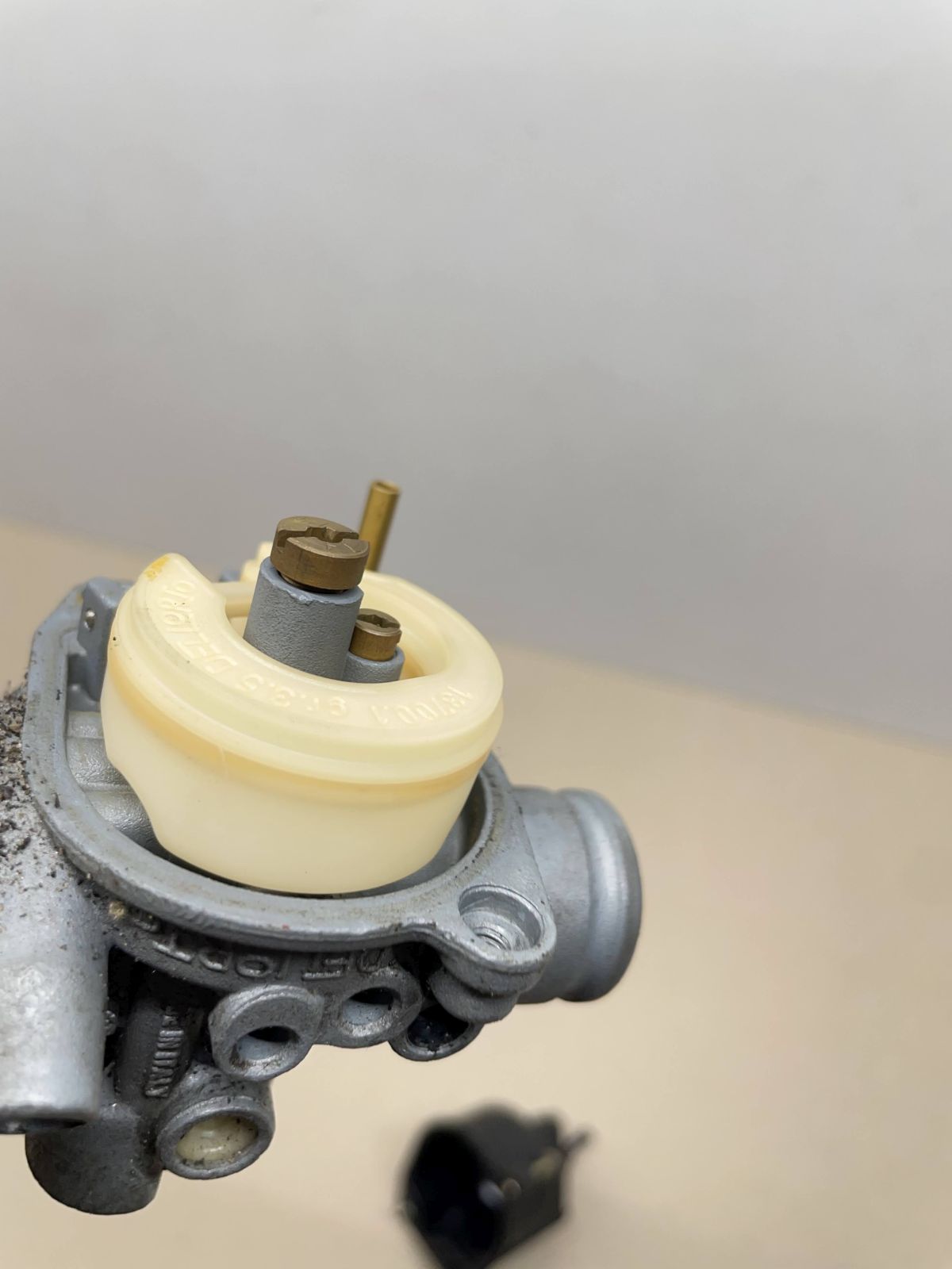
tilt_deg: -62.1
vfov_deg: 67.3
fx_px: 953
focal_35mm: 26
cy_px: 634
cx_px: 476
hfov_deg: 53.1
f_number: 1.6
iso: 64
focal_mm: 4.2
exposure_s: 1/100
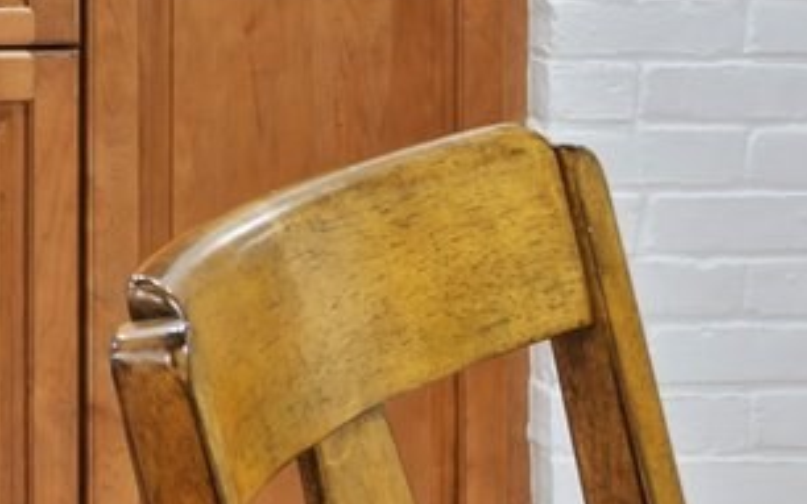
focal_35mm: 119
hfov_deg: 13.6
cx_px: -1029
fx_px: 2625
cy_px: -546
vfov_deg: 10.0
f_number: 8
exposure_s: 1/2
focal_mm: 17.5
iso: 320
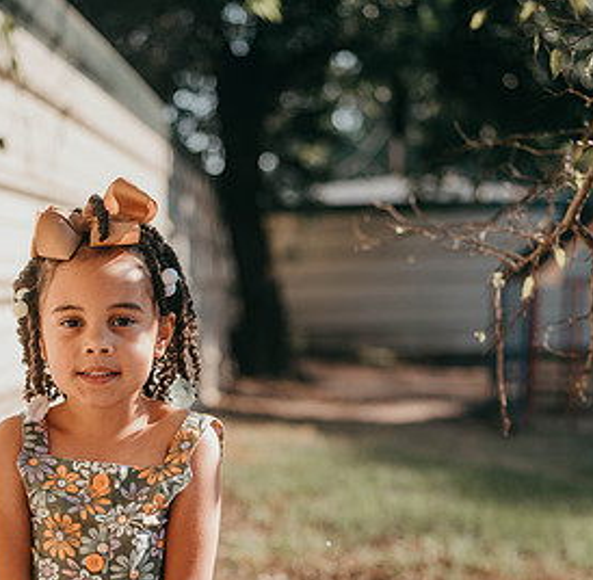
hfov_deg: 23.5
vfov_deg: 22.8
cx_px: 178
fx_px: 1419
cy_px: 467
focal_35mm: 74
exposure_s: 1/1600
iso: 64
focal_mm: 35
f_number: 1.6
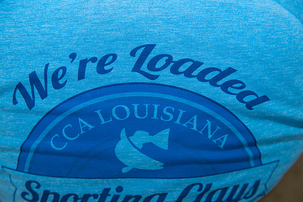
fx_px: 336
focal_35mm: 40
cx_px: 152
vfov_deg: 33.4
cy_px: 101
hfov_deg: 48.5
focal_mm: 40
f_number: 5
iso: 500
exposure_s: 1/200
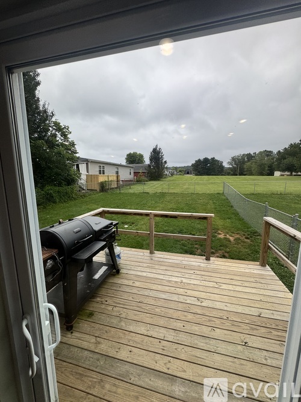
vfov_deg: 102.1
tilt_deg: -7.8
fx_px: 162
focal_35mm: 14
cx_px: 150
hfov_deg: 85.7
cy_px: 201
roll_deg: +0.0
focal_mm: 2.22
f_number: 2.2
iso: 40
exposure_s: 1/467
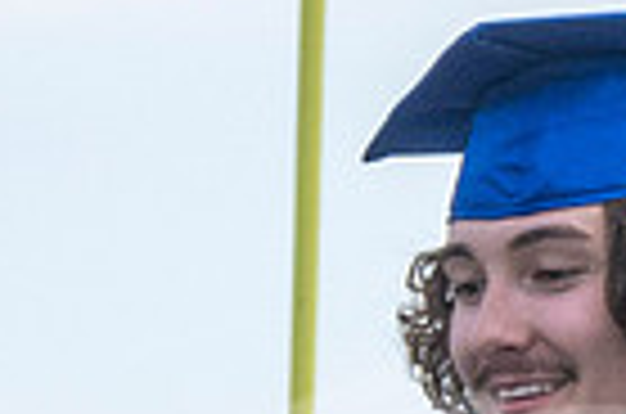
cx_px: -881
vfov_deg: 1.2
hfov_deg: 1.8
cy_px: 855
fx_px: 19622
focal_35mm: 1131
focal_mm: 70
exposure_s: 1/250
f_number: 13
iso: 200
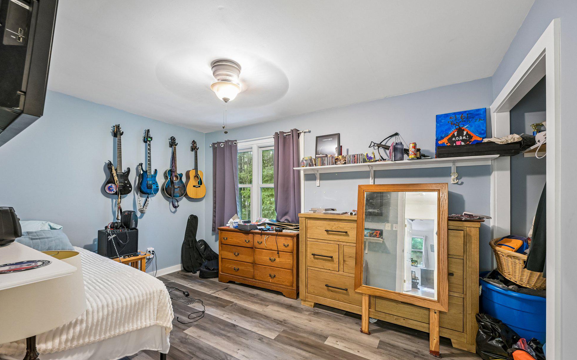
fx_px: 236
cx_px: 277
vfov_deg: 74.6
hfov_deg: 101.4
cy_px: 197
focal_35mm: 15
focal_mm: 14
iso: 400
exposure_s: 1
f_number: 8
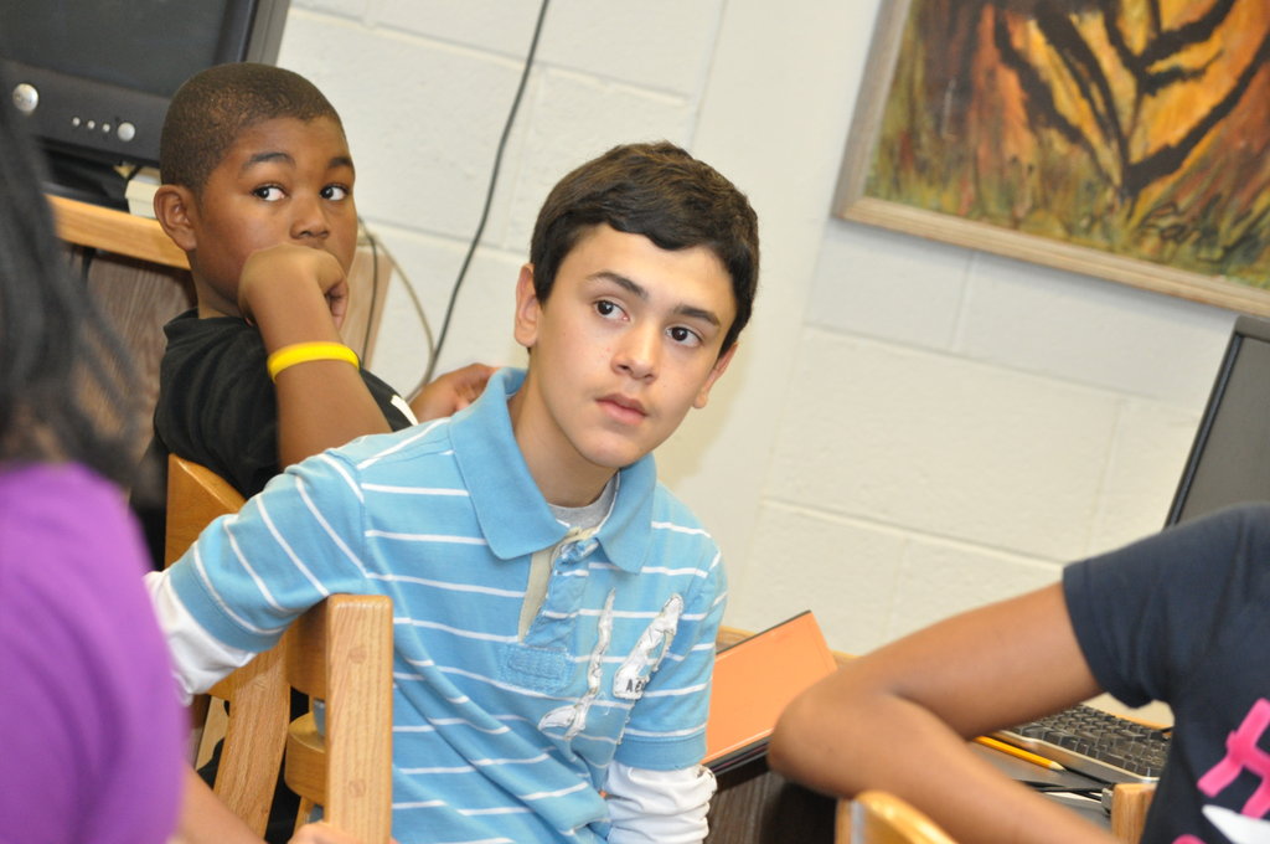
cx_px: 635
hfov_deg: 10.2
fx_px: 7135
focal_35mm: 202
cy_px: 422
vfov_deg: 6.8
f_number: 7.1
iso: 1600
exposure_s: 1/40
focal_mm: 135
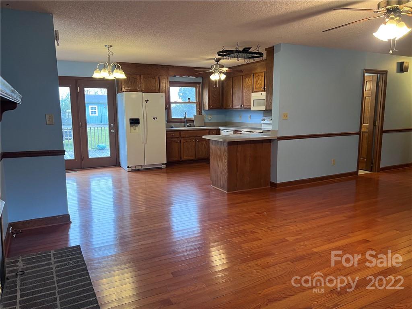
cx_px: 206
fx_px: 309
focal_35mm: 26
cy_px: 154
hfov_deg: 67.3
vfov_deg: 53.1
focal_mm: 5.7
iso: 125
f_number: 1.5
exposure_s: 1/60
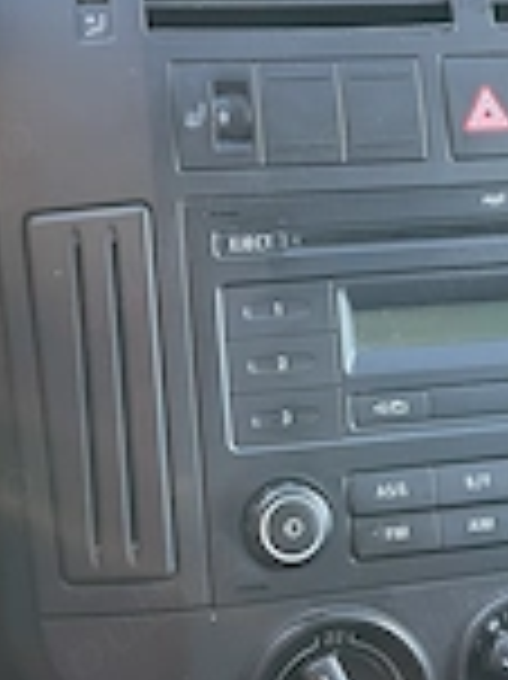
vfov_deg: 28.2
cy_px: 302
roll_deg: -5.0
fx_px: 1352
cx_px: 364
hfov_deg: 21.1
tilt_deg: -29.4
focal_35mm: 69
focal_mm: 4.2
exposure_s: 1/99
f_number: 1.6
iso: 125
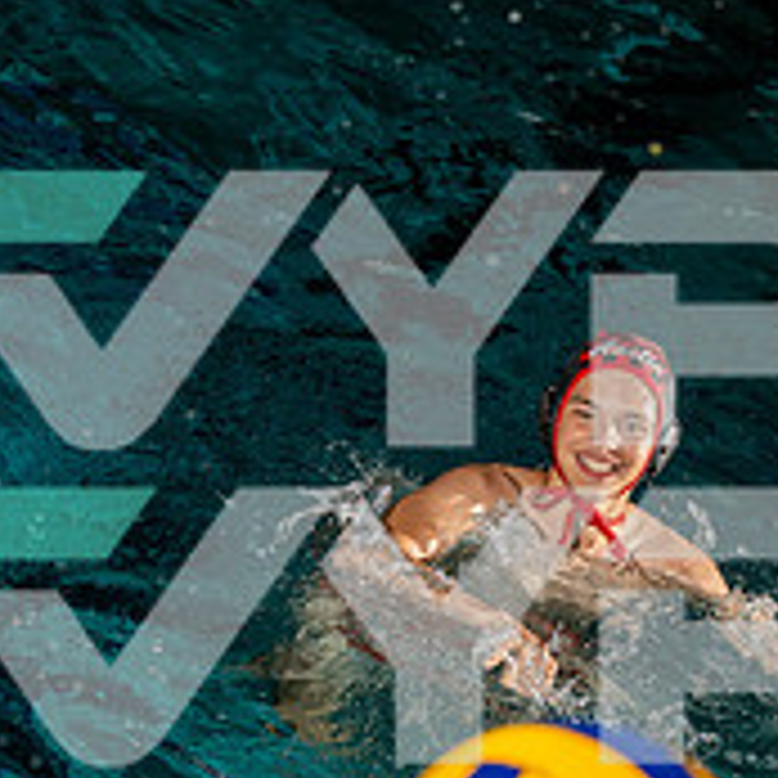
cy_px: 630
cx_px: 549
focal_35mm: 155
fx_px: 3941
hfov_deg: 11.3
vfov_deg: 11.2
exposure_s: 1/250
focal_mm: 70
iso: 100
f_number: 4
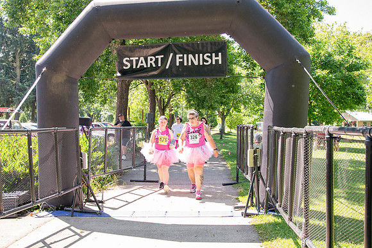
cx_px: 186
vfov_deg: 36.8
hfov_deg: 53.2
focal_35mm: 36
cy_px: 124
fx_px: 372
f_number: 4
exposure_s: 1/400
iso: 500
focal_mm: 24
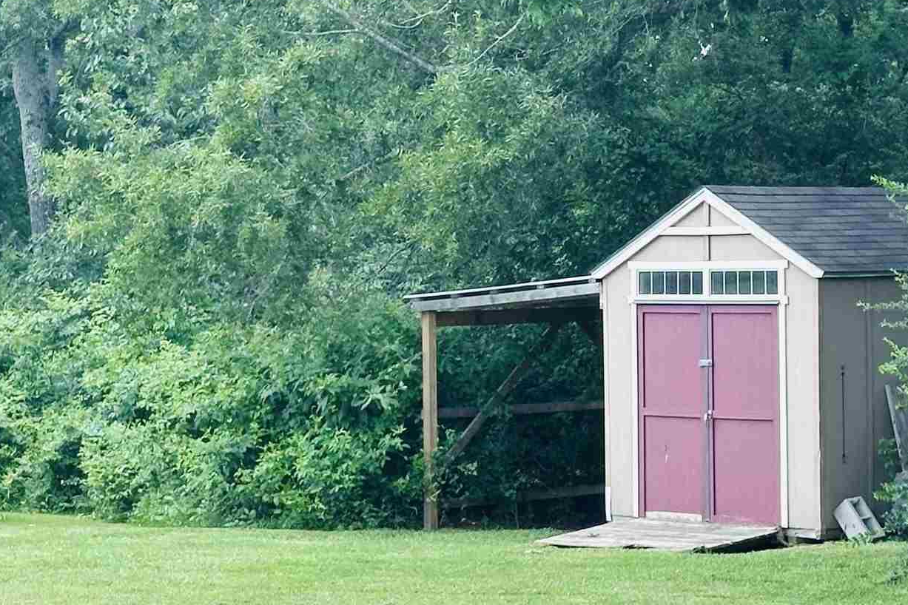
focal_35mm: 125
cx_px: 694
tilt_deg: -1.2
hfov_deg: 16.3
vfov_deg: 11.0
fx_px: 3153
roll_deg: +0.3
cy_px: 297
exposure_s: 1/681
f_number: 1.78
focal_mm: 6.86
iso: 64
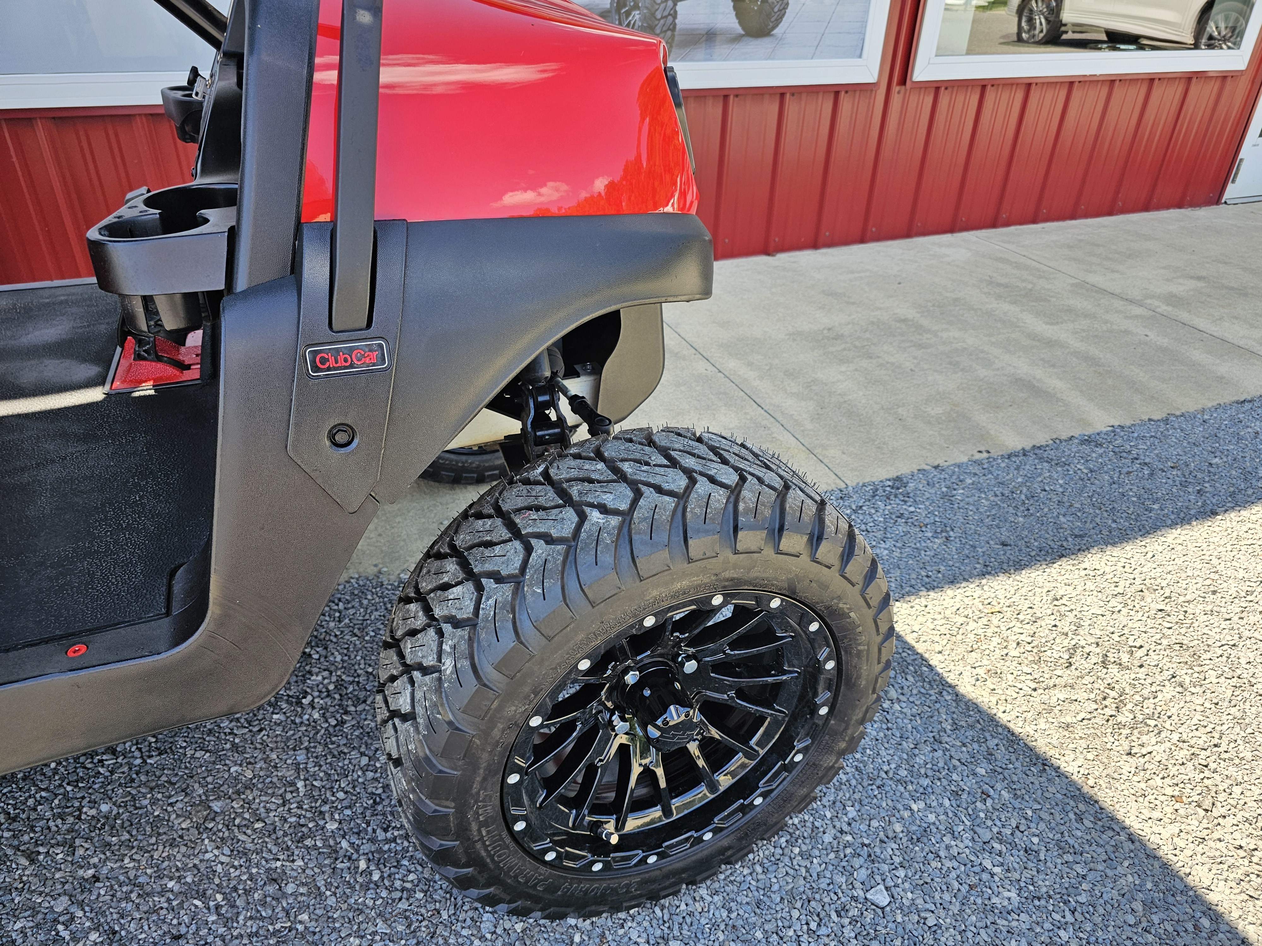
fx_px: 839
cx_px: 631
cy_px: 473
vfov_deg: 58.9
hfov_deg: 73.9
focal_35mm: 23
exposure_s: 1/180
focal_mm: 6.3
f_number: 1.7
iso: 20
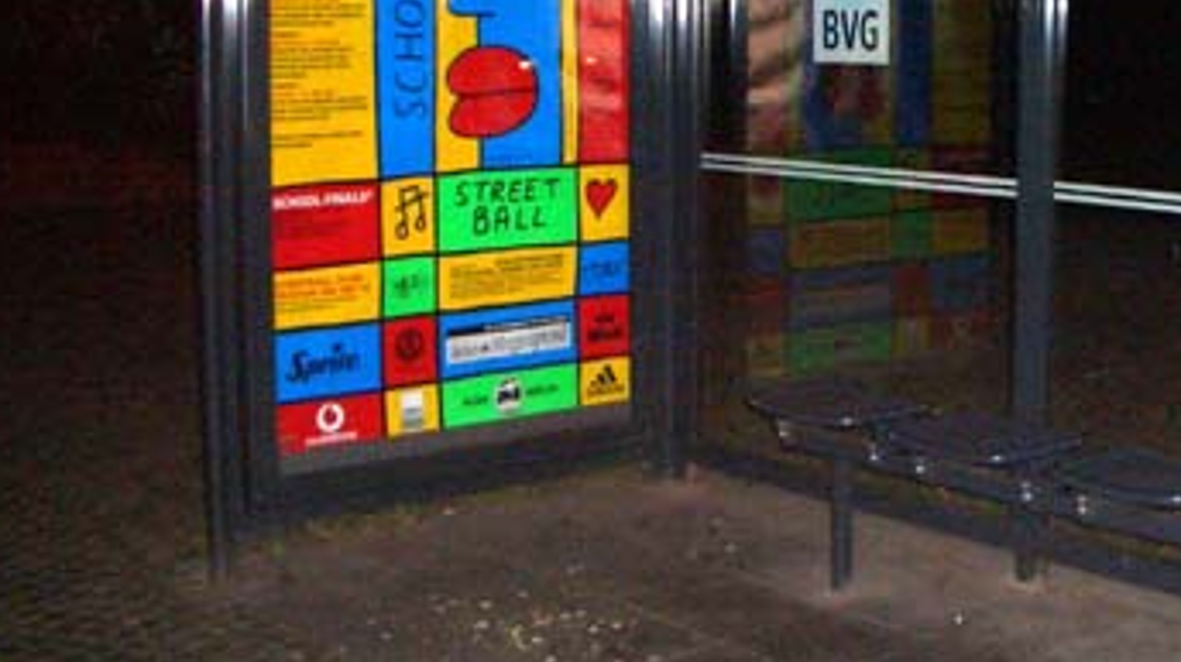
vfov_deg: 19.6
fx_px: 1909
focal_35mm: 61
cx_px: 899
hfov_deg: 33.6
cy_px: 180
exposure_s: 1/60
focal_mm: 5.8
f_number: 2.6
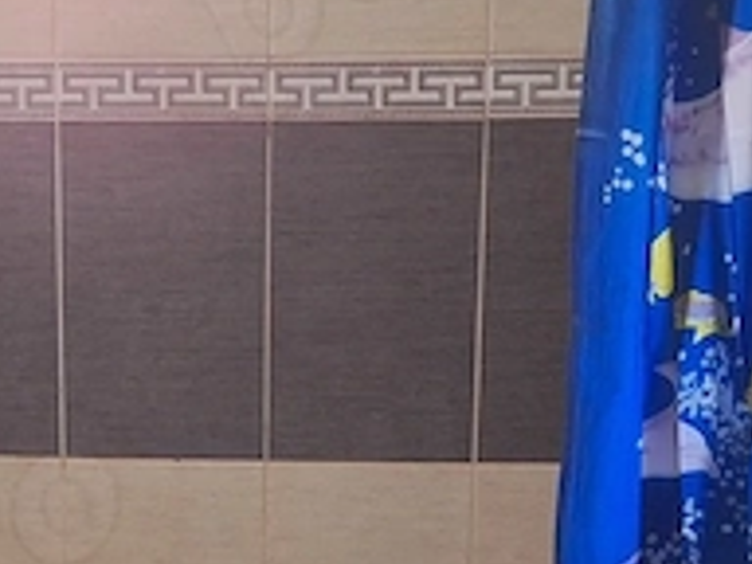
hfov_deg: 16.3
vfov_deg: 11.8
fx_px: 2607
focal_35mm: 120
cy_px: 826
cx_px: 157
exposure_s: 1/20
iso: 500
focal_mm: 5.54
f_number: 1.8
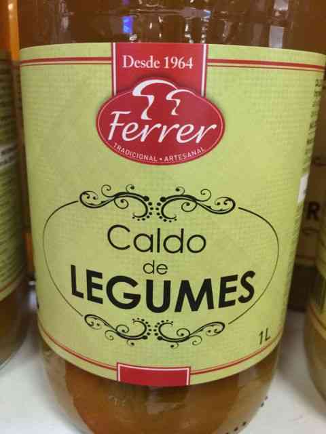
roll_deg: -2.4
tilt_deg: -23.8
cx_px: 163
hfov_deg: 48.2
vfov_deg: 61.7
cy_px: 217
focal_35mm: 29
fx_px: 364
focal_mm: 4.15
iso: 125
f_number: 2.2
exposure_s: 1/33
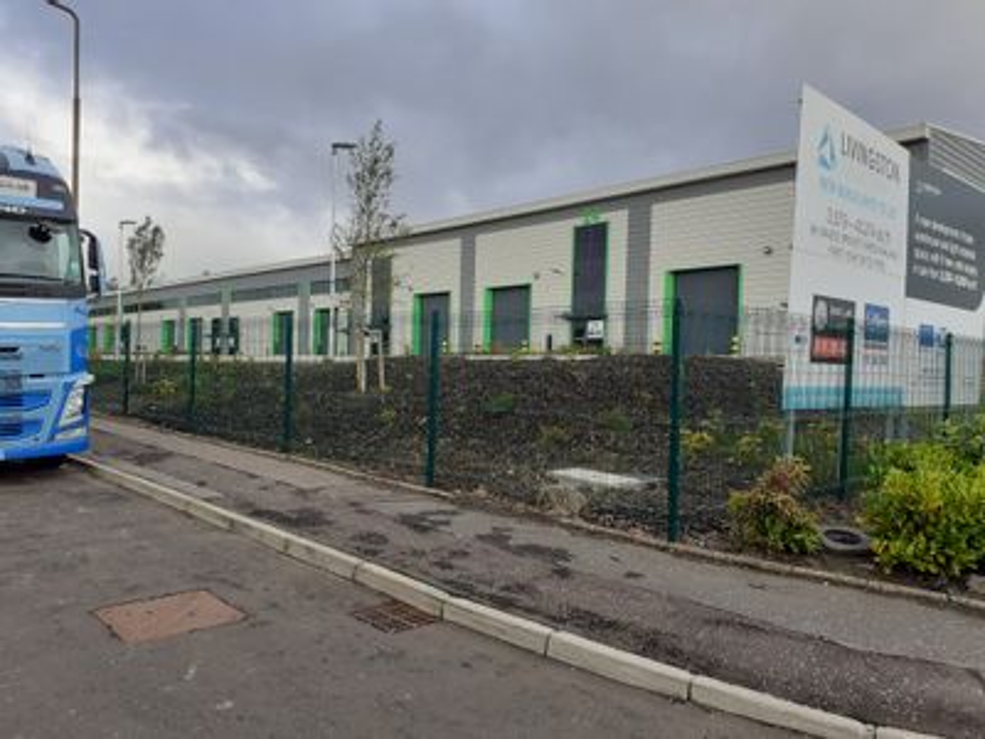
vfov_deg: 51.4
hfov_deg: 65.3
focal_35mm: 27
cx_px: 492
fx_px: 768
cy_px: 370
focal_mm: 3.6
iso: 40
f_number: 1.9
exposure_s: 1/504
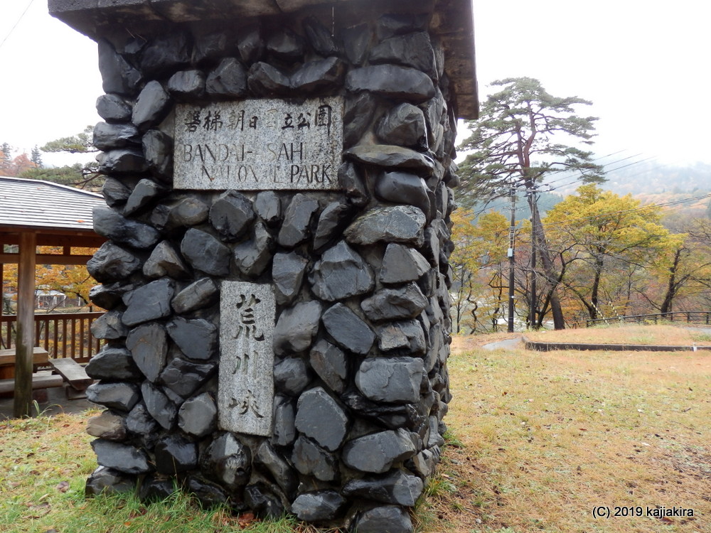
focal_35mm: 25
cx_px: 356
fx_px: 513
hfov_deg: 69.4
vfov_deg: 54.9
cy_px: 266
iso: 80
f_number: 3
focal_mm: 4.5
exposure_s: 1/100
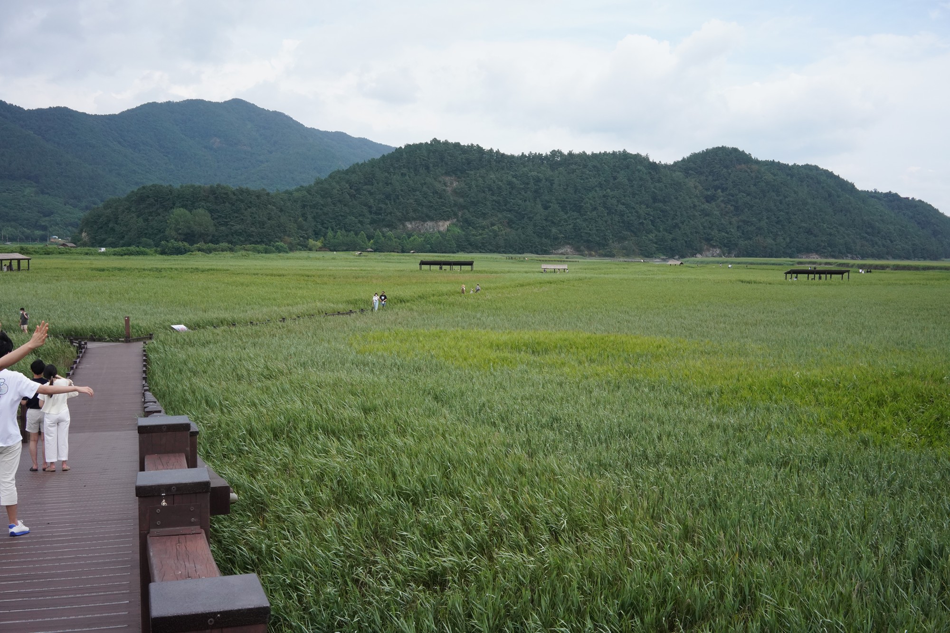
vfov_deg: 37.9
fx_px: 924
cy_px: 316
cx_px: 475
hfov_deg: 54.4
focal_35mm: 35
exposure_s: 1/500
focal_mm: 35
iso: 1600
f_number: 18
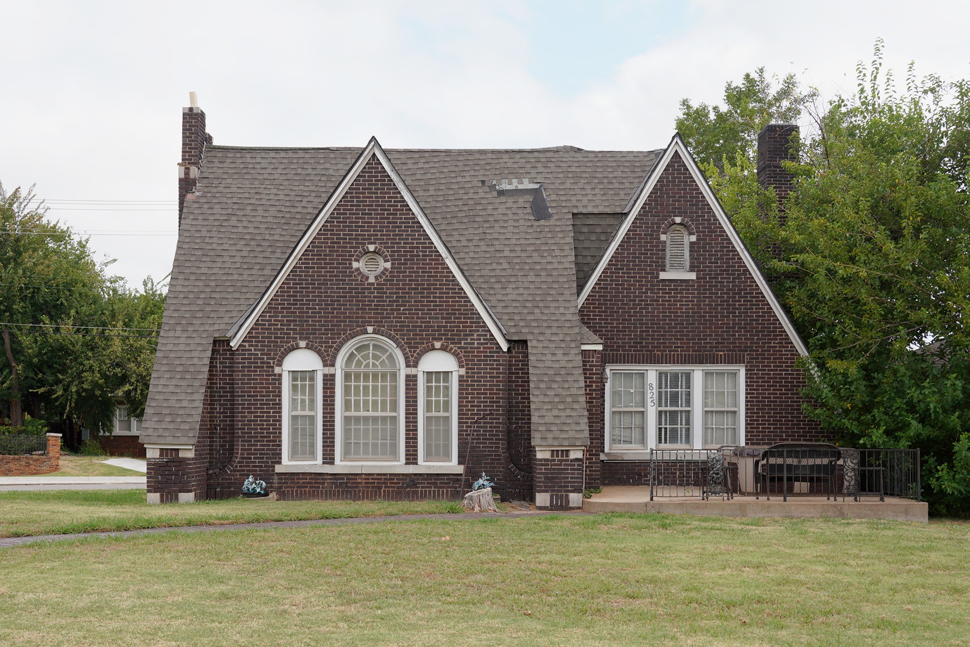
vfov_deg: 36.0
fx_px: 997
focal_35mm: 37
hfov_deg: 51.9
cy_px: 324
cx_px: 485
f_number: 9
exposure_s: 1/100
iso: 100
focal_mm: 37
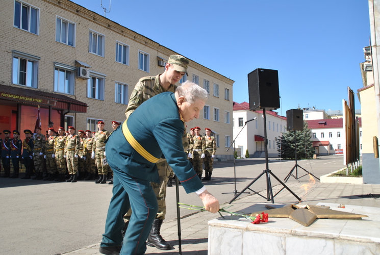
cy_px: 128
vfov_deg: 40.1
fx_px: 349
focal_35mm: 33
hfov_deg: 57.1
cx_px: 190
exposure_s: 1/250
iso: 100
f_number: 8
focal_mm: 22
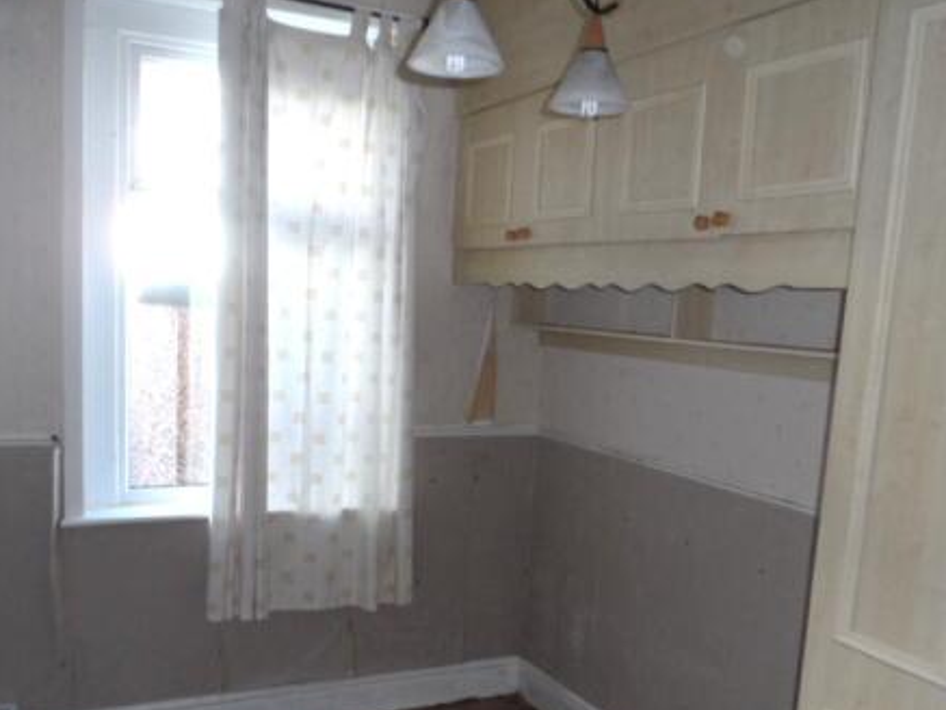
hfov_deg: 56.7
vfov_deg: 43.8
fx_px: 875
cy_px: 447
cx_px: 436
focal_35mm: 32
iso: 120
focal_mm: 4
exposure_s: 1/30
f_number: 3.2
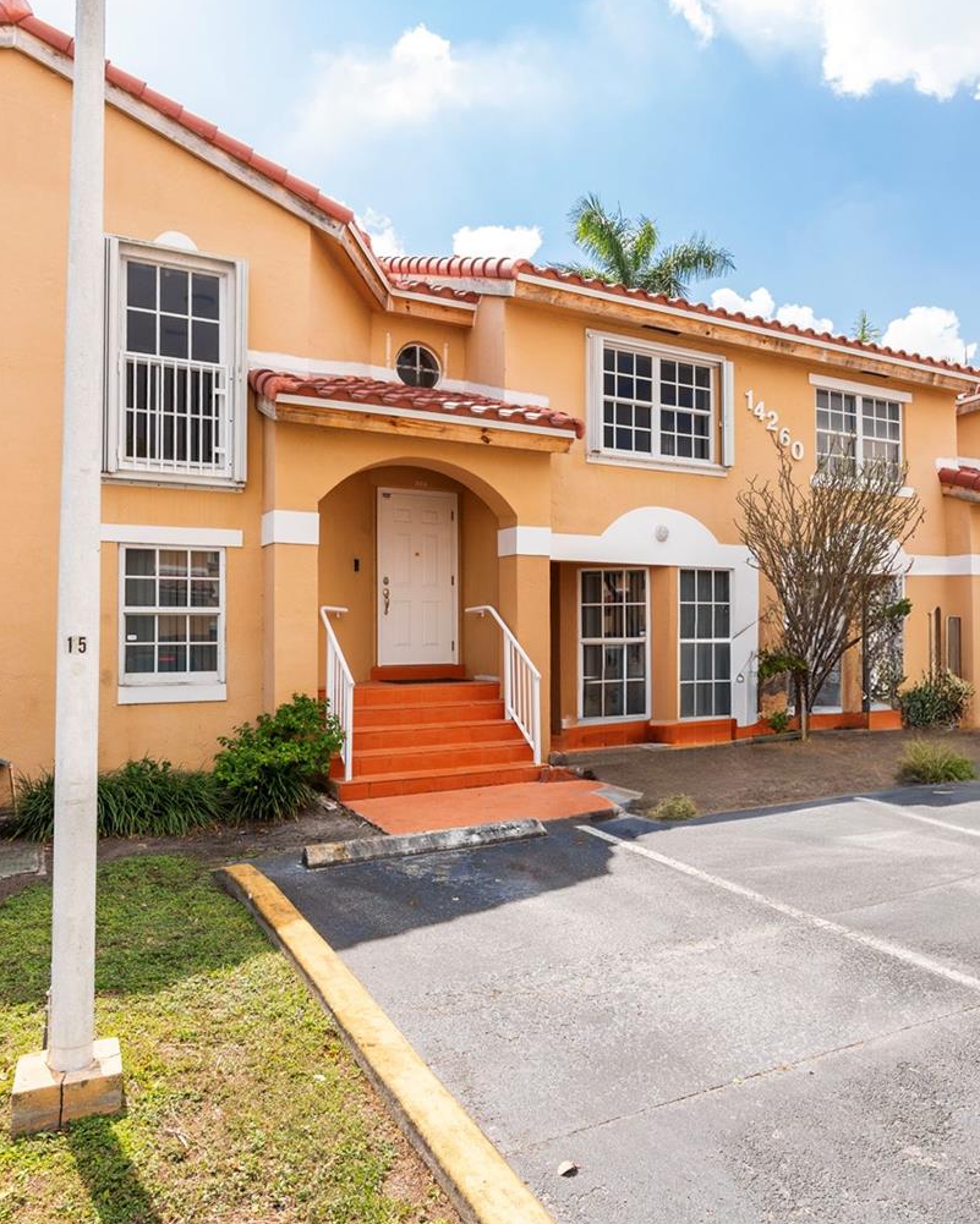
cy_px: 608
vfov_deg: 68.6
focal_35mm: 25
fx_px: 897
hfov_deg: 57.2
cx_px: 530
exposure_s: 1/800
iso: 250
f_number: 5
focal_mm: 11
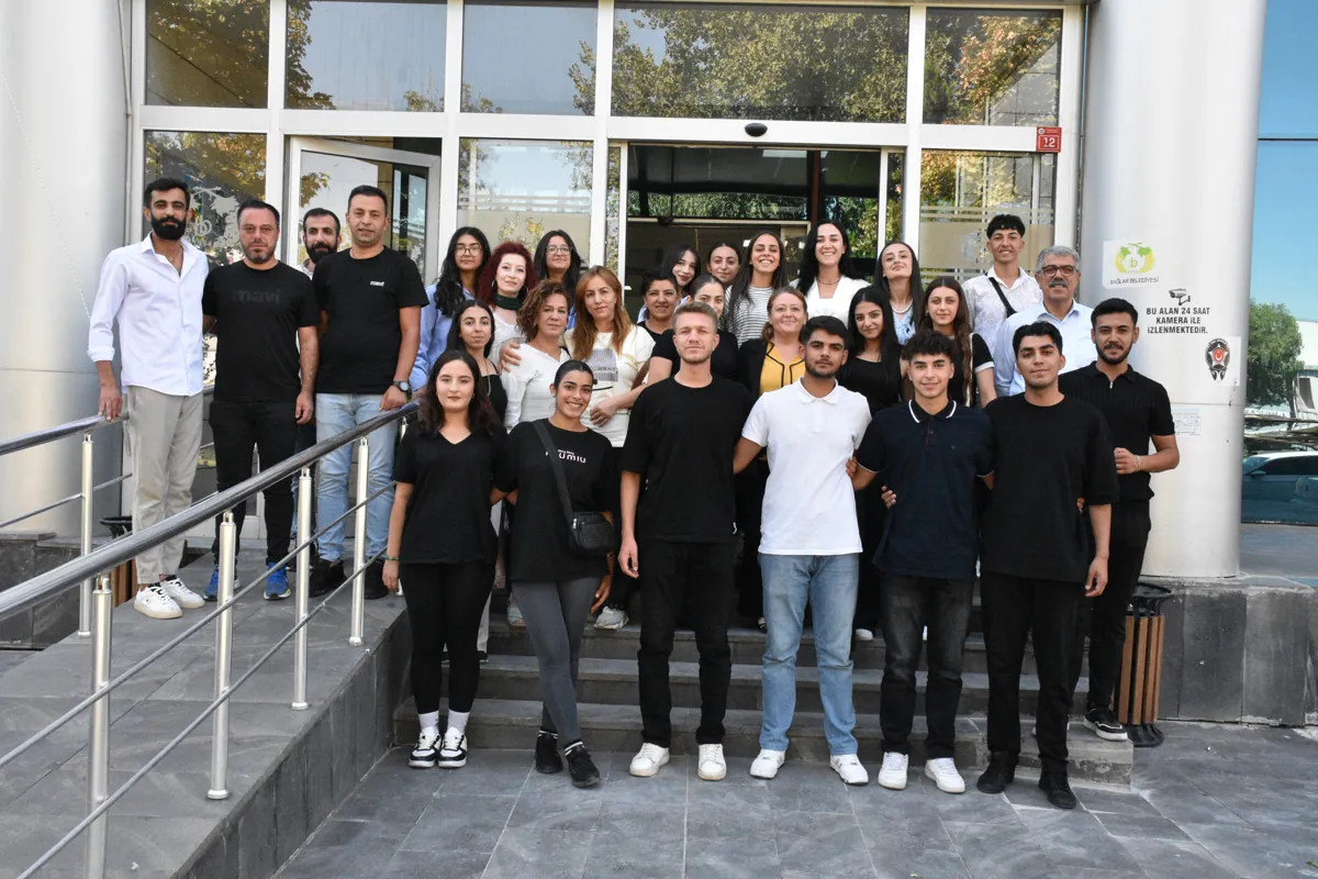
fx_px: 1318
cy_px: 440
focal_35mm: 36
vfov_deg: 36.9
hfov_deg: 53.1
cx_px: 659
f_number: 11
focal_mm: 24
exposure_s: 1/500
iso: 5000
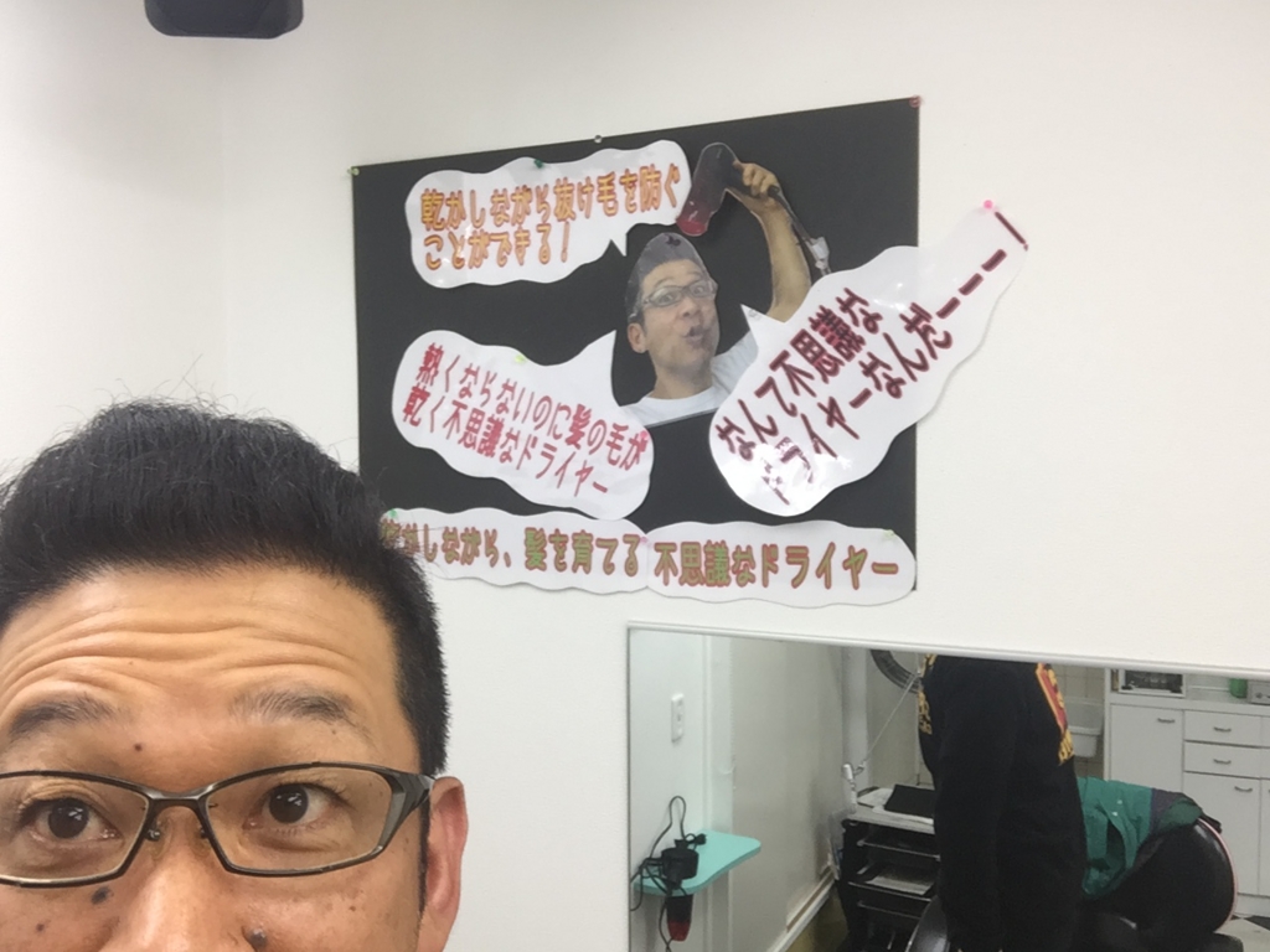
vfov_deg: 45.4
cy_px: 476
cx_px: 635
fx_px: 1137
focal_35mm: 31
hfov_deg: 58.4
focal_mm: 2.65
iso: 32
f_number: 2.2
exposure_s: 1/40
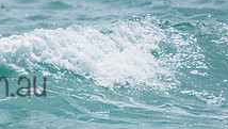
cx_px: -136
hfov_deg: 1.2
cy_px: 26
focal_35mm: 1736
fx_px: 10508
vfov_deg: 0.7
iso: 110
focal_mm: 500
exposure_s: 1/2000
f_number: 5.6
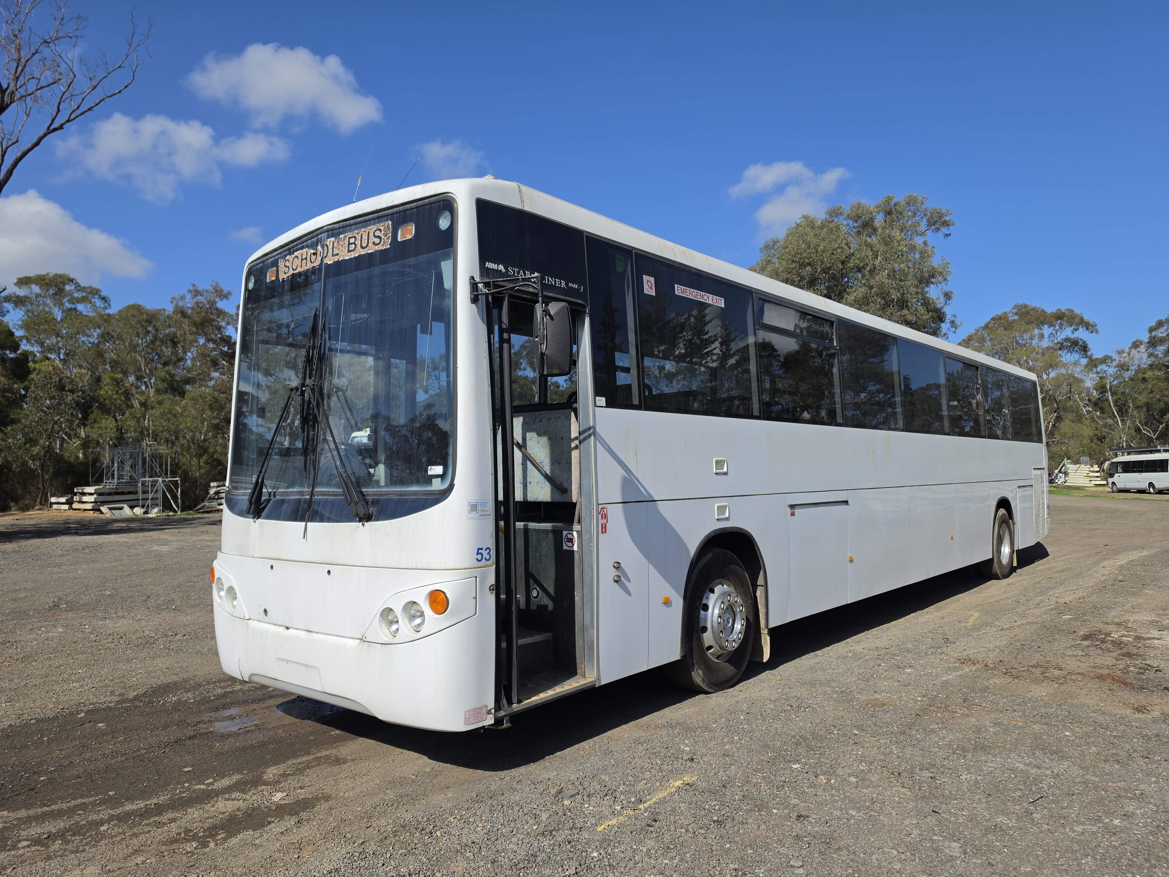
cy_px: 438
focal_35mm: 23
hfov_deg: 73.9
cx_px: 584
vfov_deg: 58.9
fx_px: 777
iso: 40
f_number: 1.4
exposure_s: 1/7939
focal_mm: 6.5
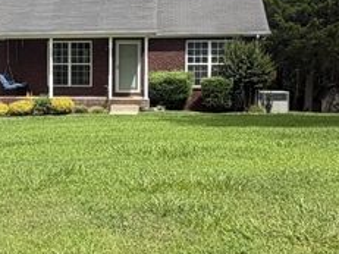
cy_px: 95
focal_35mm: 62
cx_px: 60
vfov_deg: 23.6
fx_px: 607
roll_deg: +0.3
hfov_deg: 30.3
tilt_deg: -3.3
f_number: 2.2
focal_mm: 2.22
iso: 20
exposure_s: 1/888
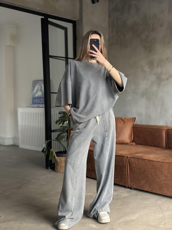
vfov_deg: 39.7
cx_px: 86
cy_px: 115
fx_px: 318
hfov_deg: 30.3
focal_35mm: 48
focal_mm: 6.86
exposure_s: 1/40
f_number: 1.78
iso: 400
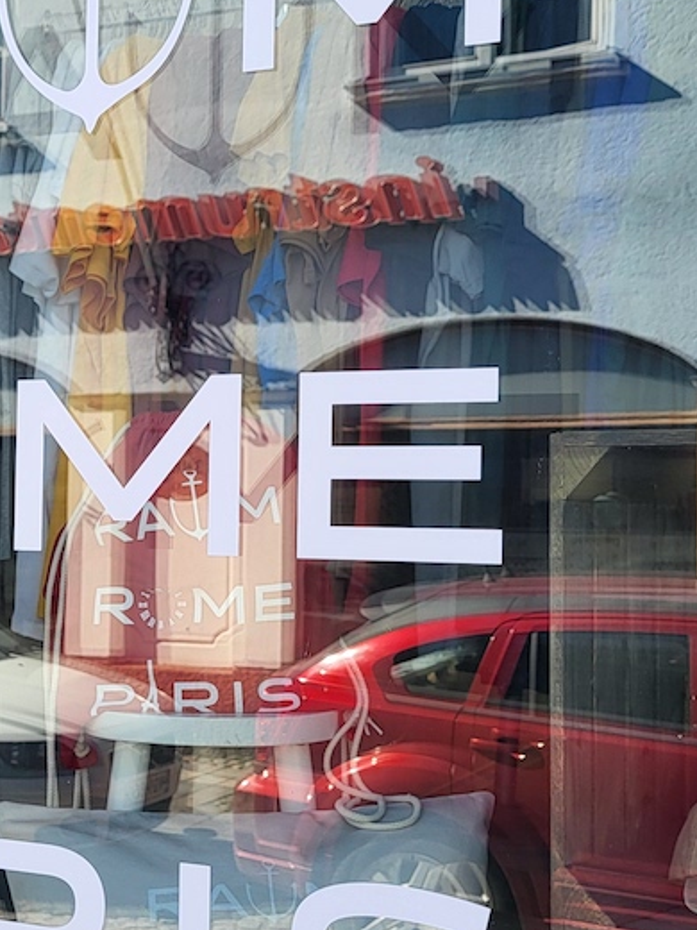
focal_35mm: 64
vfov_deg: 30.3
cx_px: 68
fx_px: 1718
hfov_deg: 22.4
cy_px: 499
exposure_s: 1/431
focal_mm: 5.4
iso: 40
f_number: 1.8
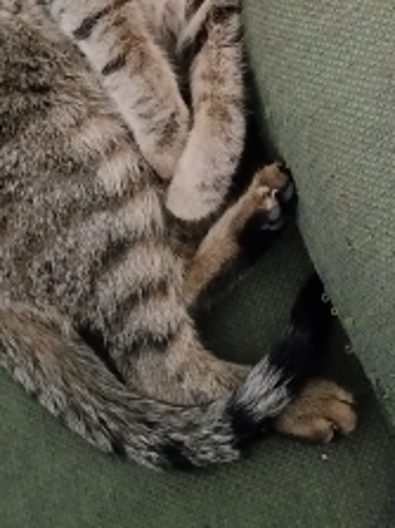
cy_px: -9
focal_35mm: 65
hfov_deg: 22.3
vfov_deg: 27.9
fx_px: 990
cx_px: 311
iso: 1250
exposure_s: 1/17
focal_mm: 4.22
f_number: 1.8
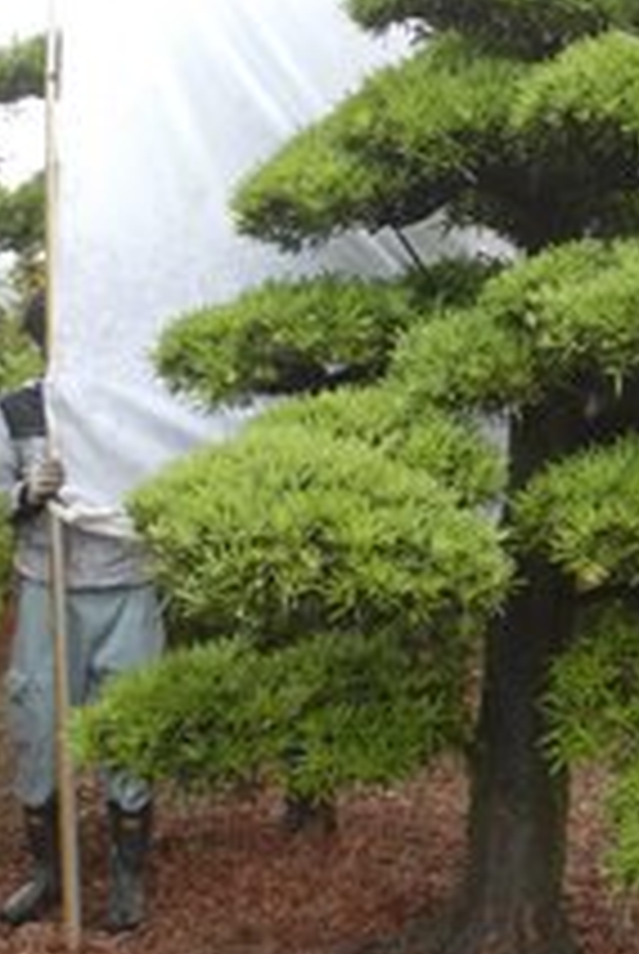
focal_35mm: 68
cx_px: 549
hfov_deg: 19.8
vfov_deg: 29.4
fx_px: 1804
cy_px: 310
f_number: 4.2
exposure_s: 1/80
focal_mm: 5.6
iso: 125
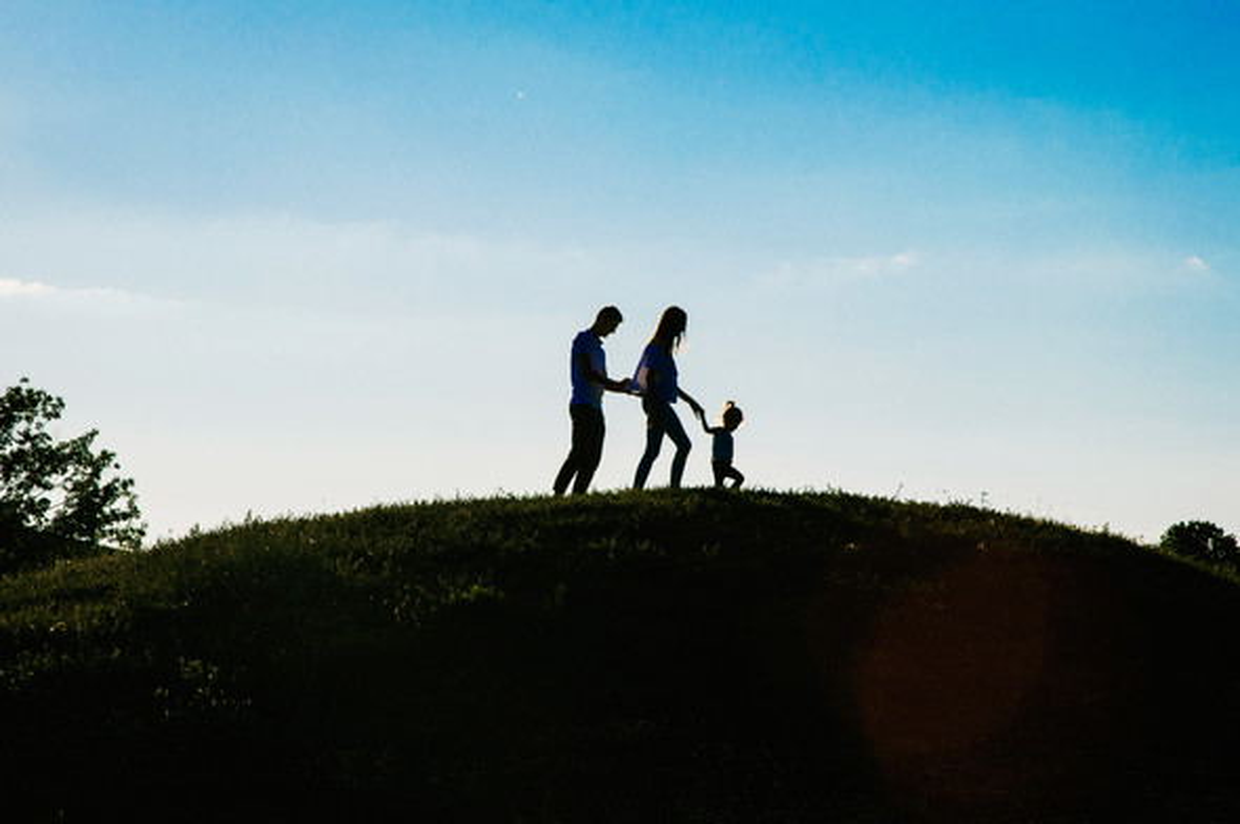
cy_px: 412
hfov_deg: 16.1
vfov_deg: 10.7
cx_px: 620
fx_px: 4387
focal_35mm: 128
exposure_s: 1/800
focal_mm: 85
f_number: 13
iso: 200
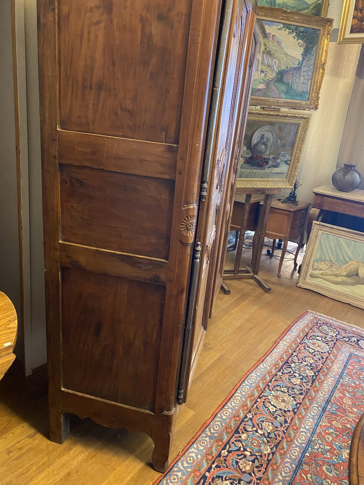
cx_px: 182
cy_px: 242
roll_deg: -5.7
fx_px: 365
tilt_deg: -17.7
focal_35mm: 26
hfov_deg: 53.1
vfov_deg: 67.3
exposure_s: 1/25
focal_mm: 4.25
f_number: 1.8
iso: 500
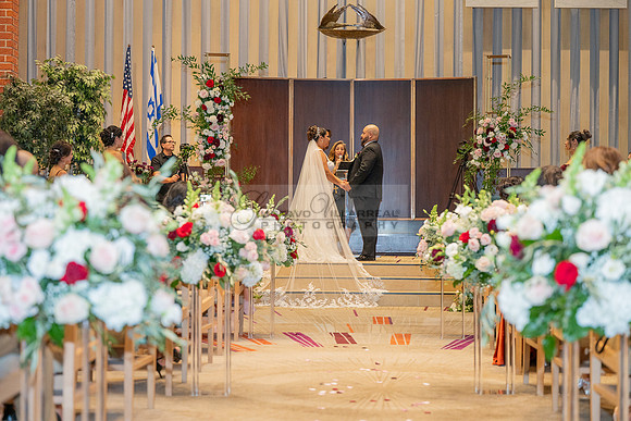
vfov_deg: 19.5
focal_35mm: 70
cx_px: 316
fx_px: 1227
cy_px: 210
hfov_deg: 28.8
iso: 1250
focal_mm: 70
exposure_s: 1/160
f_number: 3.2
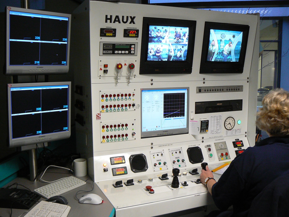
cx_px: 144
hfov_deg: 51.4
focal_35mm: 36
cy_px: 108
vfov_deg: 39.7
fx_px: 301
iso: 160
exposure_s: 1/30
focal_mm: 6
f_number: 2.8
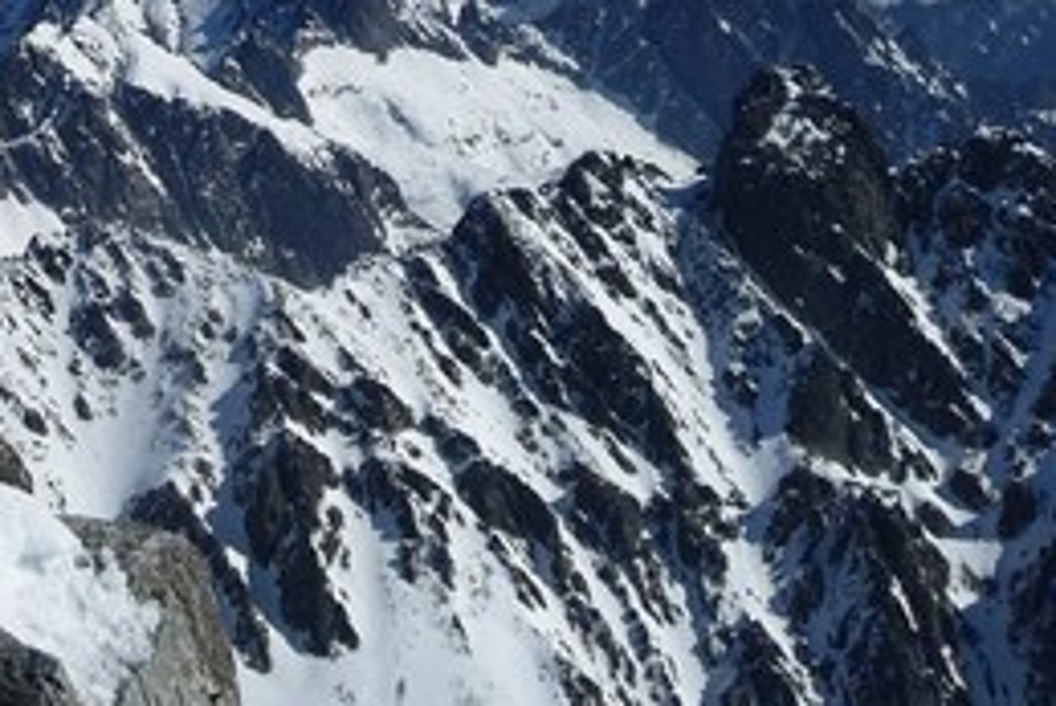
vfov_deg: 18.6
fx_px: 2113
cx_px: 122
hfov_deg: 27.2
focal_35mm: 72
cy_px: 69
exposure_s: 1/500
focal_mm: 5.3
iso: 100
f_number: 8
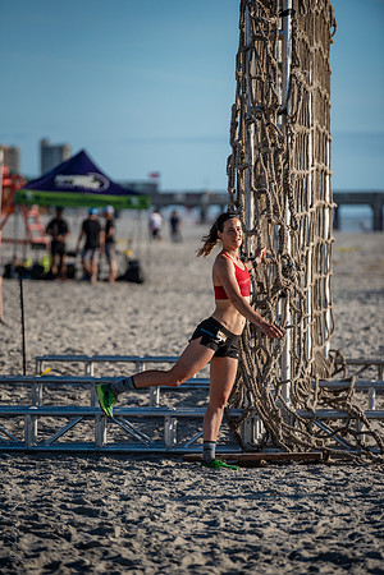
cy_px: 288
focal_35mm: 160
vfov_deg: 12.8
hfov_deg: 8.6
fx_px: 2560
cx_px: 192
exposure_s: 1/4000
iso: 320
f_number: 2.8
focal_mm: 160
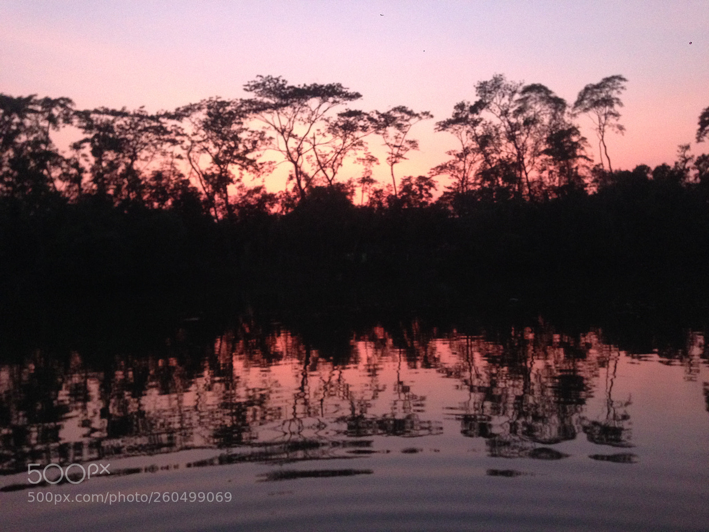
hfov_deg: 55.4
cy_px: 266
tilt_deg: -0.2
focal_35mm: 33
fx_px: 676
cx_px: 354
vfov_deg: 42.9
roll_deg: +1.6
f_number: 2.4
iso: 400
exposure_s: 1/17
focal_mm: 4.12
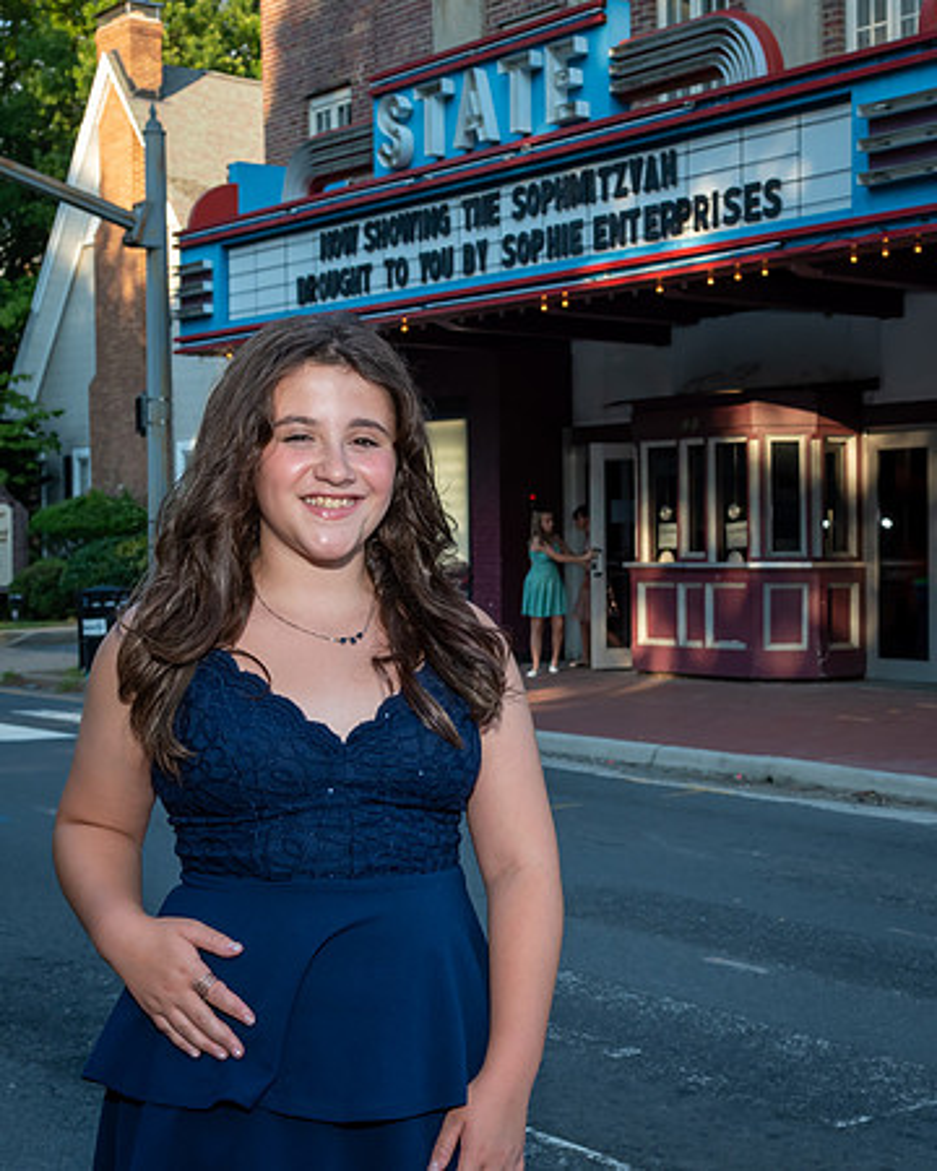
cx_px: 803
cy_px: 610
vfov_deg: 32.5
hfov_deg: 25.6
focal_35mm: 58
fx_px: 2010
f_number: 7.1
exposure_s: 1/250
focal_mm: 26
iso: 400
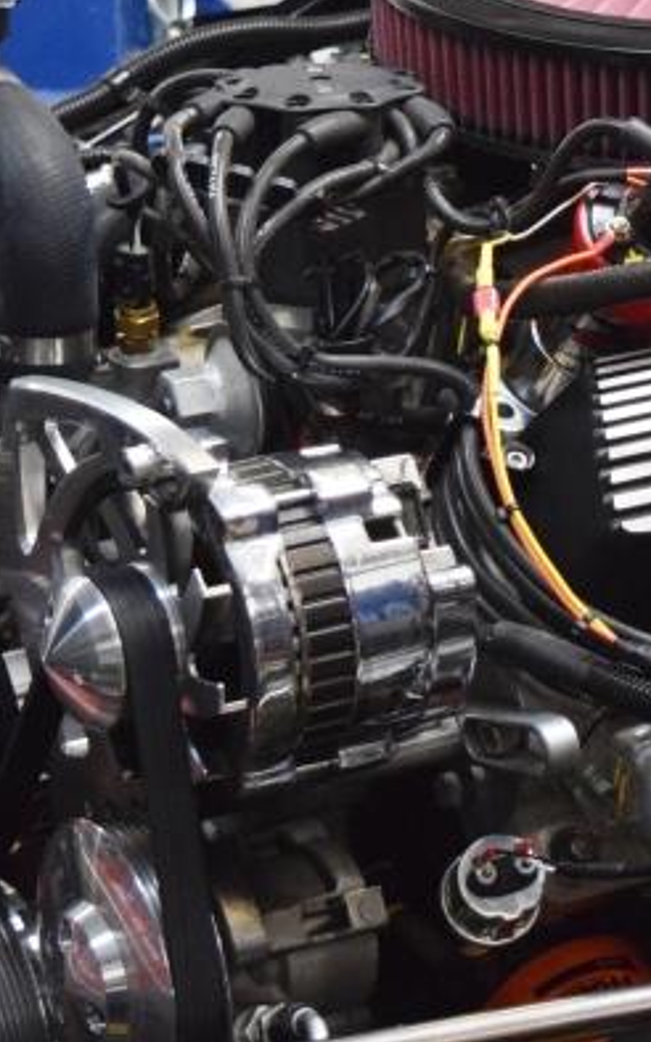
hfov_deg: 7.7
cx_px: 910
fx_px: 4744
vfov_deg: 12.5
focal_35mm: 167
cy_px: 340
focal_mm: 42
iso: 2800
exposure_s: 1/60
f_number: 5
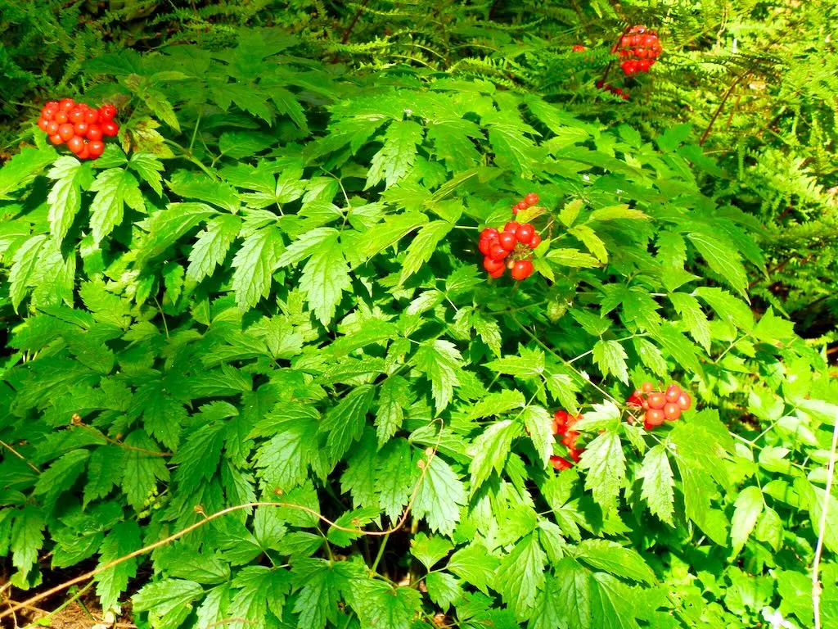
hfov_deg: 13.0
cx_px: 419
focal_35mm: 152
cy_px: 314
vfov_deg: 9.8
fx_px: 3680
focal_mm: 27.4
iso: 160
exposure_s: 1/55.8
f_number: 4.6
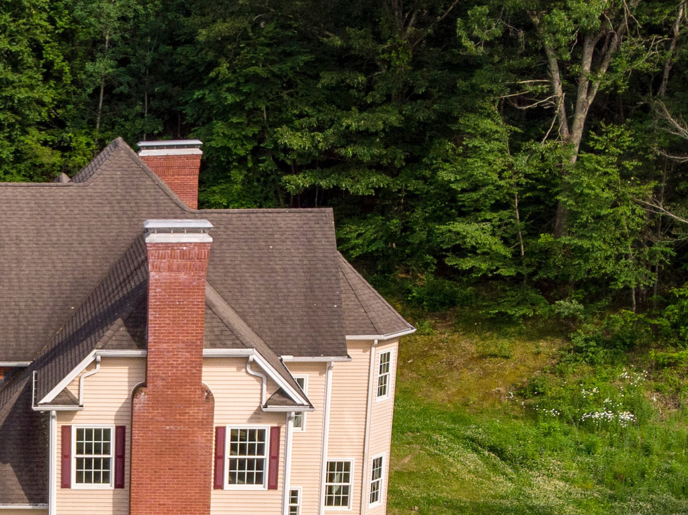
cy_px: 463
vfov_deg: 20.0
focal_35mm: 72
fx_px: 1430
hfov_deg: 25.8
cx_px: 11
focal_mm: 4.5
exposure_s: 1/800
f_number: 2.8
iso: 100
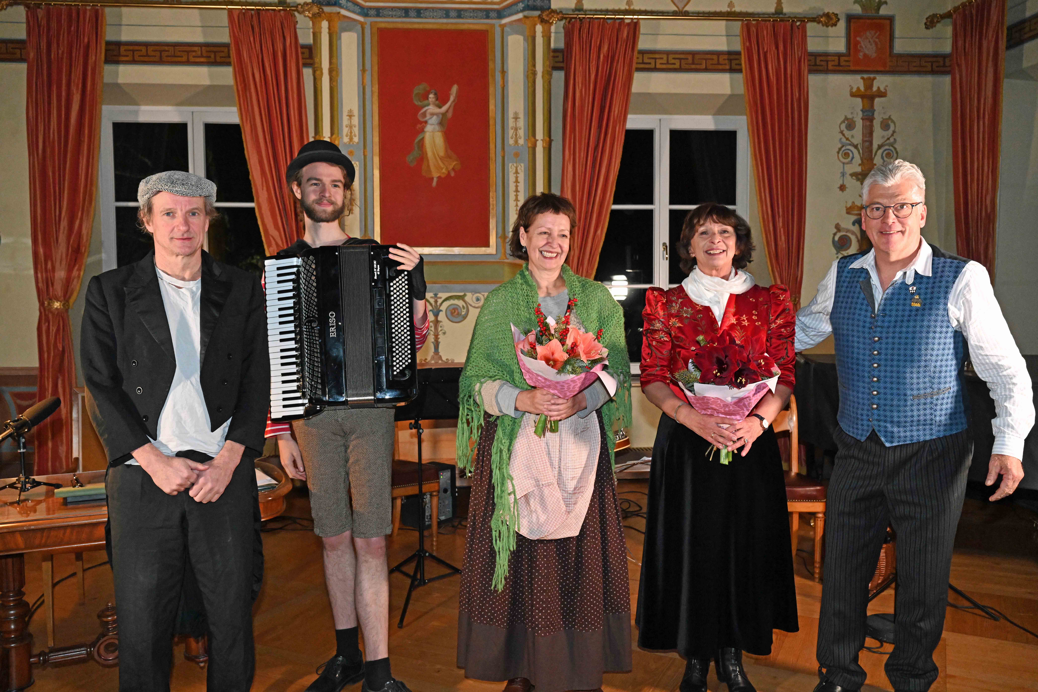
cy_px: 346
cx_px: 519
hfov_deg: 61.9
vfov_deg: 43.6
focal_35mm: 30
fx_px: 865
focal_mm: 30
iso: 5600
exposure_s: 1/200
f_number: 5.6
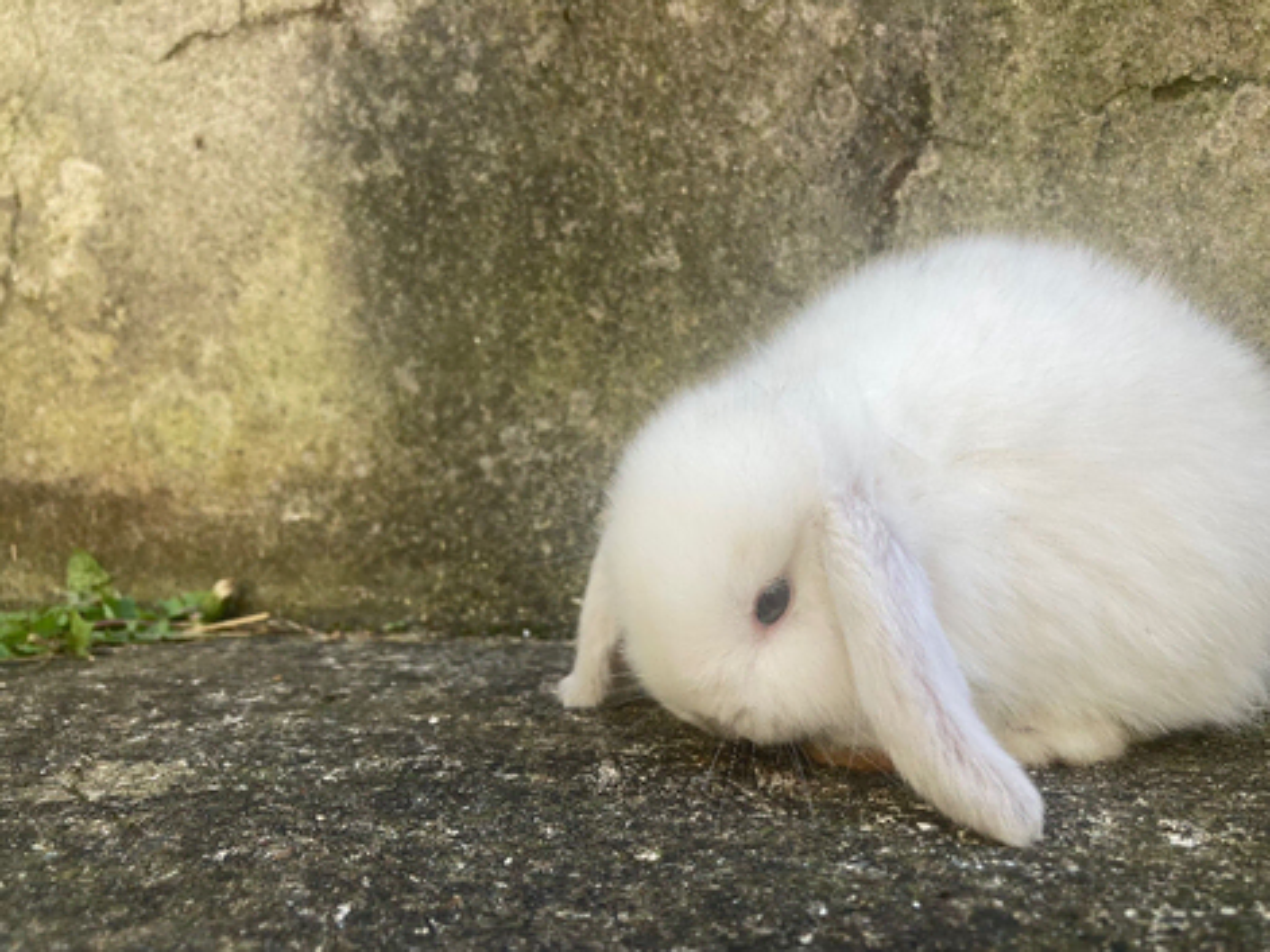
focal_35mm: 28
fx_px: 1027
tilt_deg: +1.0
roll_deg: +0.1
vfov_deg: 49.7
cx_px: 635
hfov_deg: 63.5
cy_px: 476
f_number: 1.8
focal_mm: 3.99
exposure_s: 1/284
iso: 20
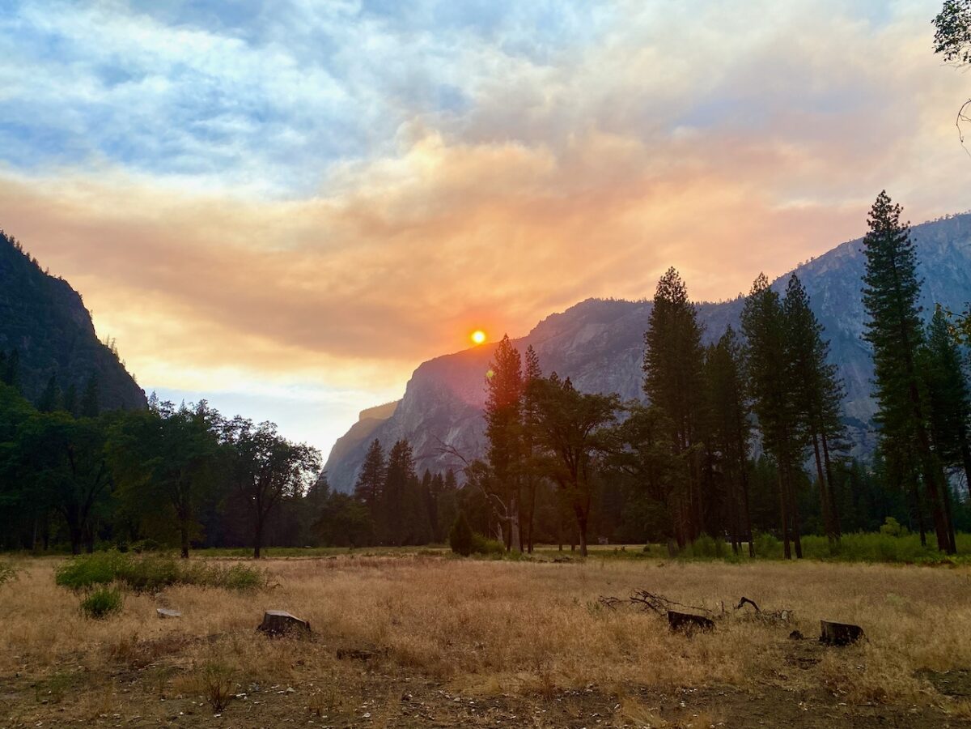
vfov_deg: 53.1
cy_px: 364
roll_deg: -0.4
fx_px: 729
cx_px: 486
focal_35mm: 26
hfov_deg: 67.3
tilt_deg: +14.1
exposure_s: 1/3040
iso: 32
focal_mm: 4.25
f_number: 1.8
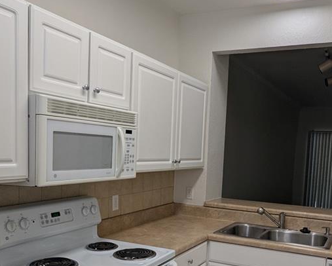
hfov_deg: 48.9
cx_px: 189
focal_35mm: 37
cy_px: 190
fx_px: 364
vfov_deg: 39.4
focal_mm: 2.35
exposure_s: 1/120
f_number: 2.2
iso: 42
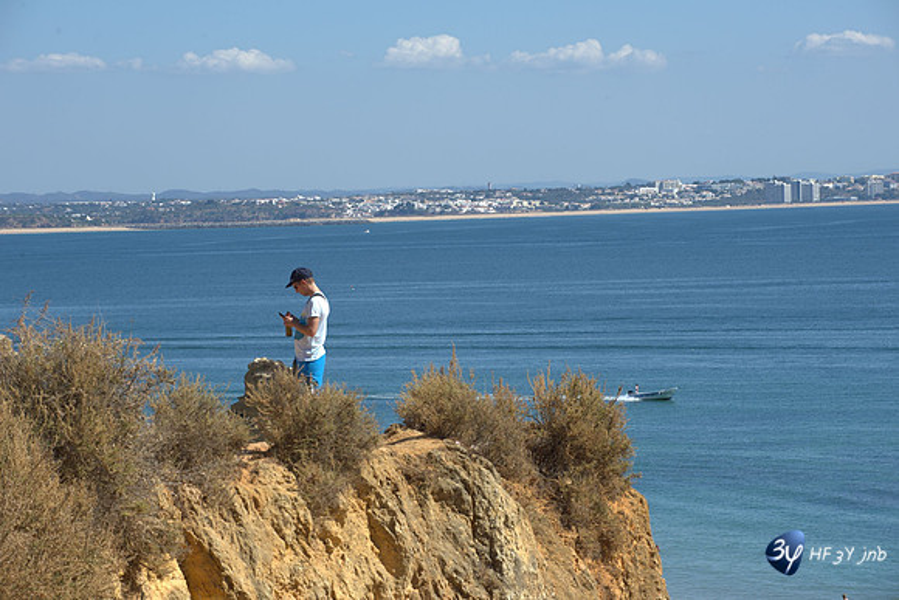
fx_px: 3996
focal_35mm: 160
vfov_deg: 8.6
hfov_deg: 12.8
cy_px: 300
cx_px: 450
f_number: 10
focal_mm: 160
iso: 200
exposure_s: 1/400
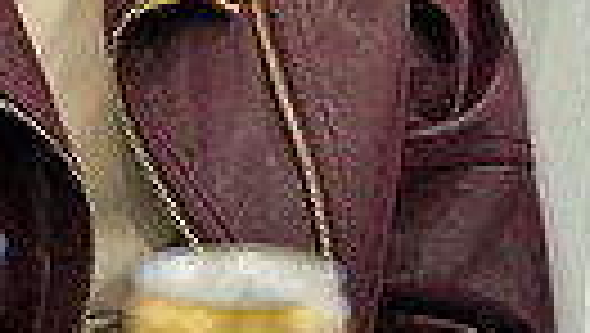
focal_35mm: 717
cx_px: -50
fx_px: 11229
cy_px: -590
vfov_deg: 1.7
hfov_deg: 3.0
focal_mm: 200
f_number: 5.6
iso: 1250
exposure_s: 1/60
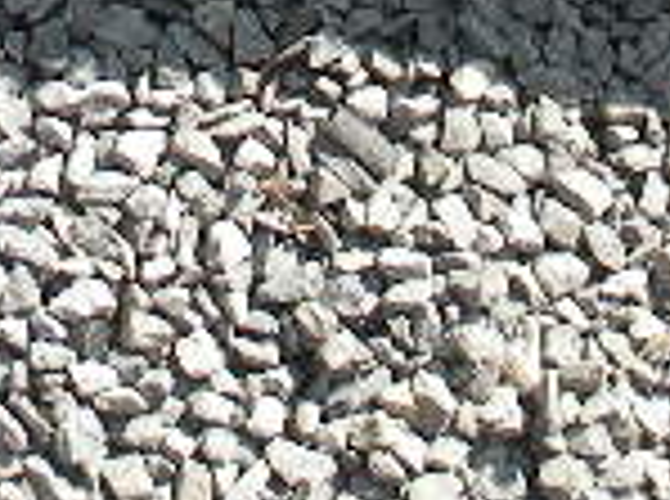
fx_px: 3591
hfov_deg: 10.7
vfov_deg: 7.1
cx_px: 310
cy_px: -1000
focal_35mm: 186
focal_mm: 4.7
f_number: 5
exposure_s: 1/167
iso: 64
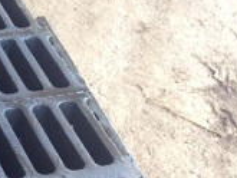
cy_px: 263
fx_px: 685
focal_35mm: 100
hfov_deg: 18.2
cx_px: -75
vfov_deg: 13.9
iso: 64
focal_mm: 4.12
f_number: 2.4
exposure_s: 1/60
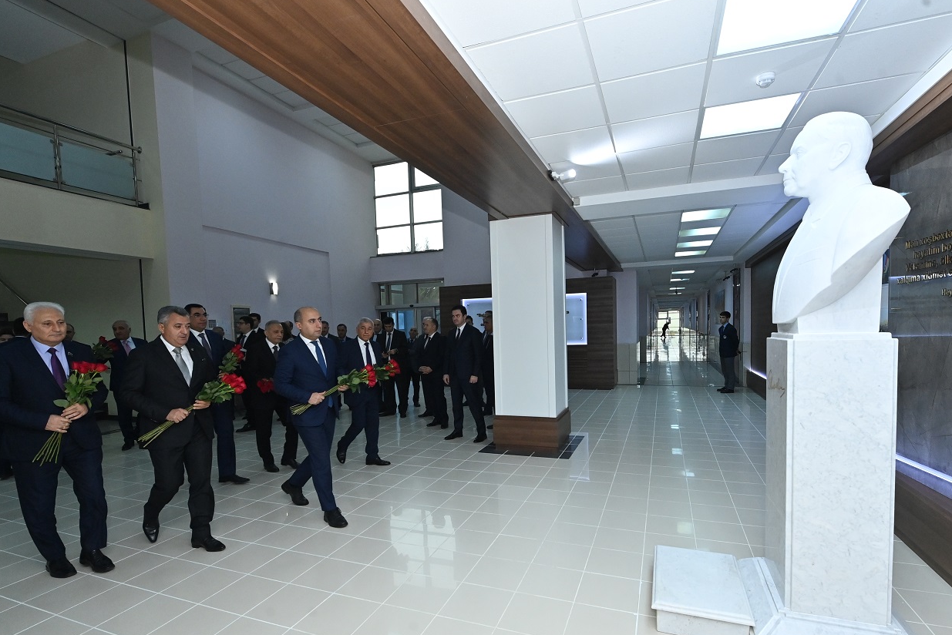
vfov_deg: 70.1
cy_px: 363
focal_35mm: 17
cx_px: 501
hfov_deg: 93.2
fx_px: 450
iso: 3200
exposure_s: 1/200
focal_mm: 14
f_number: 6.3
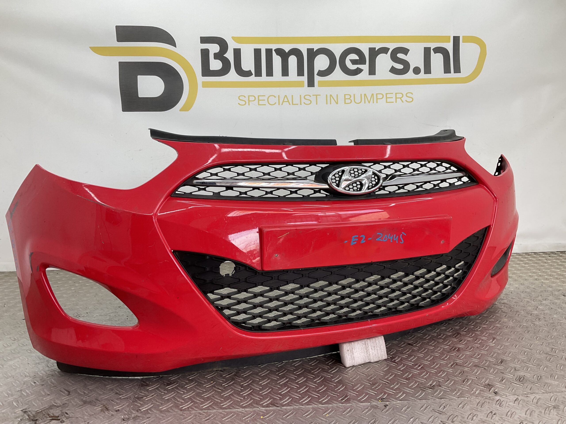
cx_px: 283
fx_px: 474
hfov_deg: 61.7
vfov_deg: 48.2
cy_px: 212
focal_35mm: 29
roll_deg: -0.3
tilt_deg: -10.3
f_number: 1.8
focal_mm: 3
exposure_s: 1/120
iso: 20
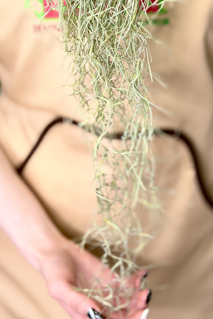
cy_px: 66
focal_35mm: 81
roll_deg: -3.1
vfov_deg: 24.7
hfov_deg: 16.8
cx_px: 144
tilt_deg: -20.0
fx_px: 719
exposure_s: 1/121
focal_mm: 6.76
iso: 50
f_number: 1.78
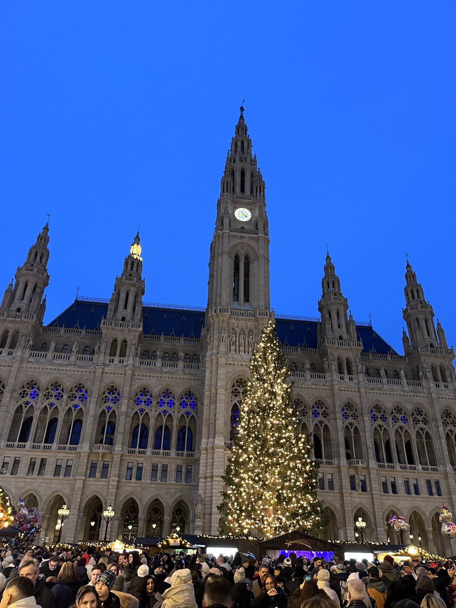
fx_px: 457
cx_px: 228
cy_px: 304
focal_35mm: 26
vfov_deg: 67.3
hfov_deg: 53.1
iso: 640
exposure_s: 1/33
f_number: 1.6
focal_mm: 5.1
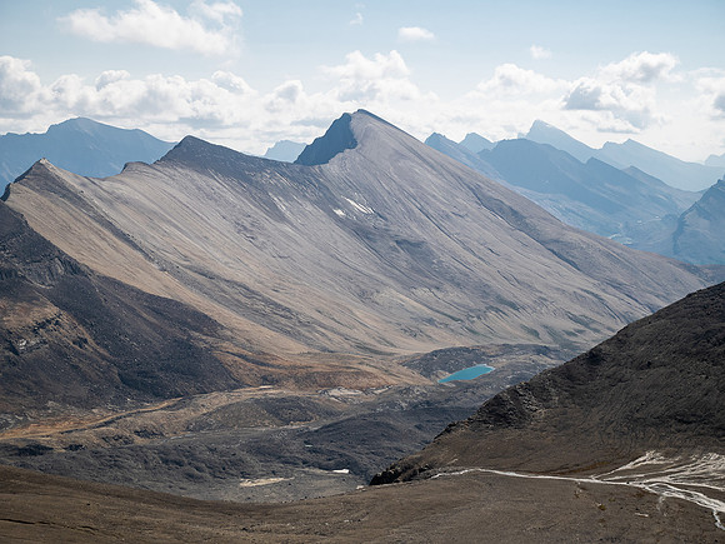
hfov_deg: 30.3
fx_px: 1340
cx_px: 362
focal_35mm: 64
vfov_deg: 22.9
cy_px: 272
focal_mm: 32
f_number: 8
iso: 200
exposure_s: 1/250
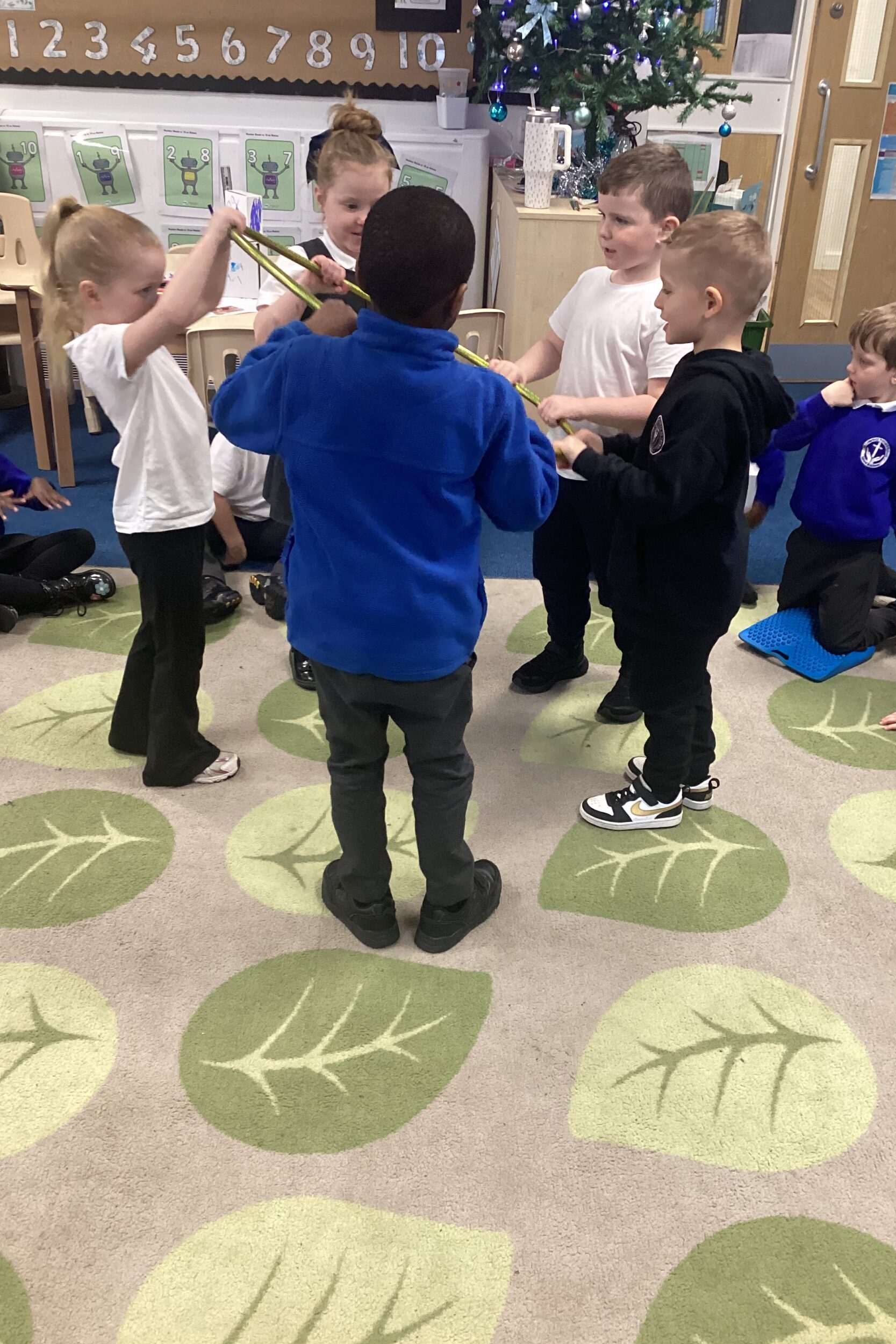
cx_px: 473
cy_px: 679
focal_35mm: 33
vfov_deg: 57.2
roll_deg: -2.8
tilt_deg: -29.7
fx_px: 1232
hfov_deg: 40.0
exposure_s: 1/50
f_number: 2.4
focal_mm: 3.3
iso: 200
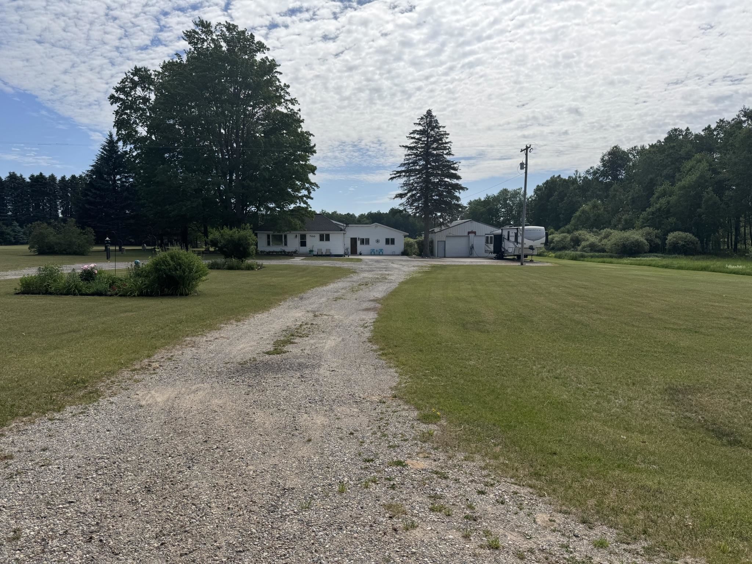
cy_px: 282
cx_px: 376
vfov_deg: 56.8
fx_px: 521
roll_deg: -0.2
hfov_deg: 71.6
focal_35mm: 24
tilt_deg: -5.1
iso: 80
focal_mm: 6.76
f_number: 1.78
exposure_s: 1/7092
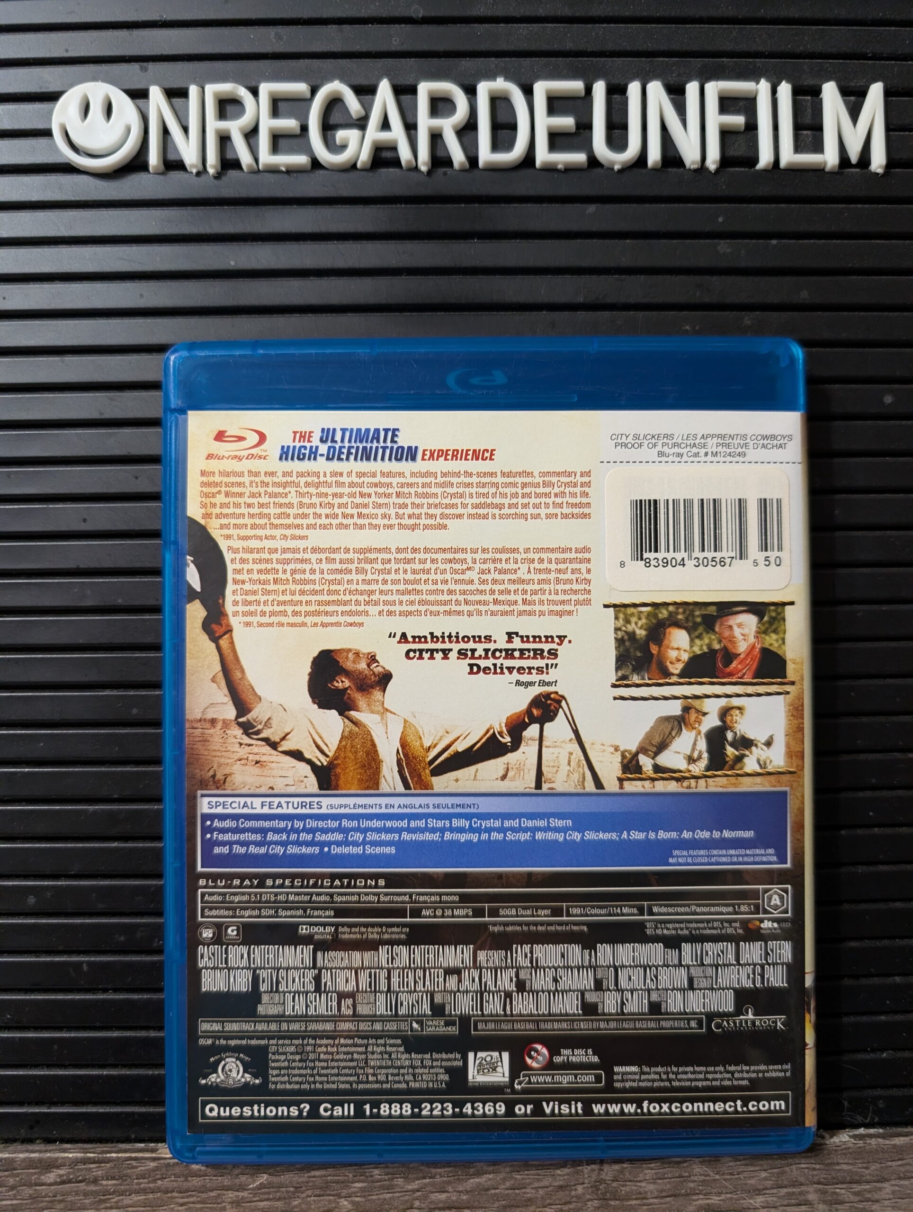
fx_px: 842
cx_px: 456
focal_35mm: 24
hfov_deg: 56.9
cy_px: 606
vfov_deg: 71.5
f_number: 1.68
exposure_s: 1/120
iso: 866
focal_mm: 6.9
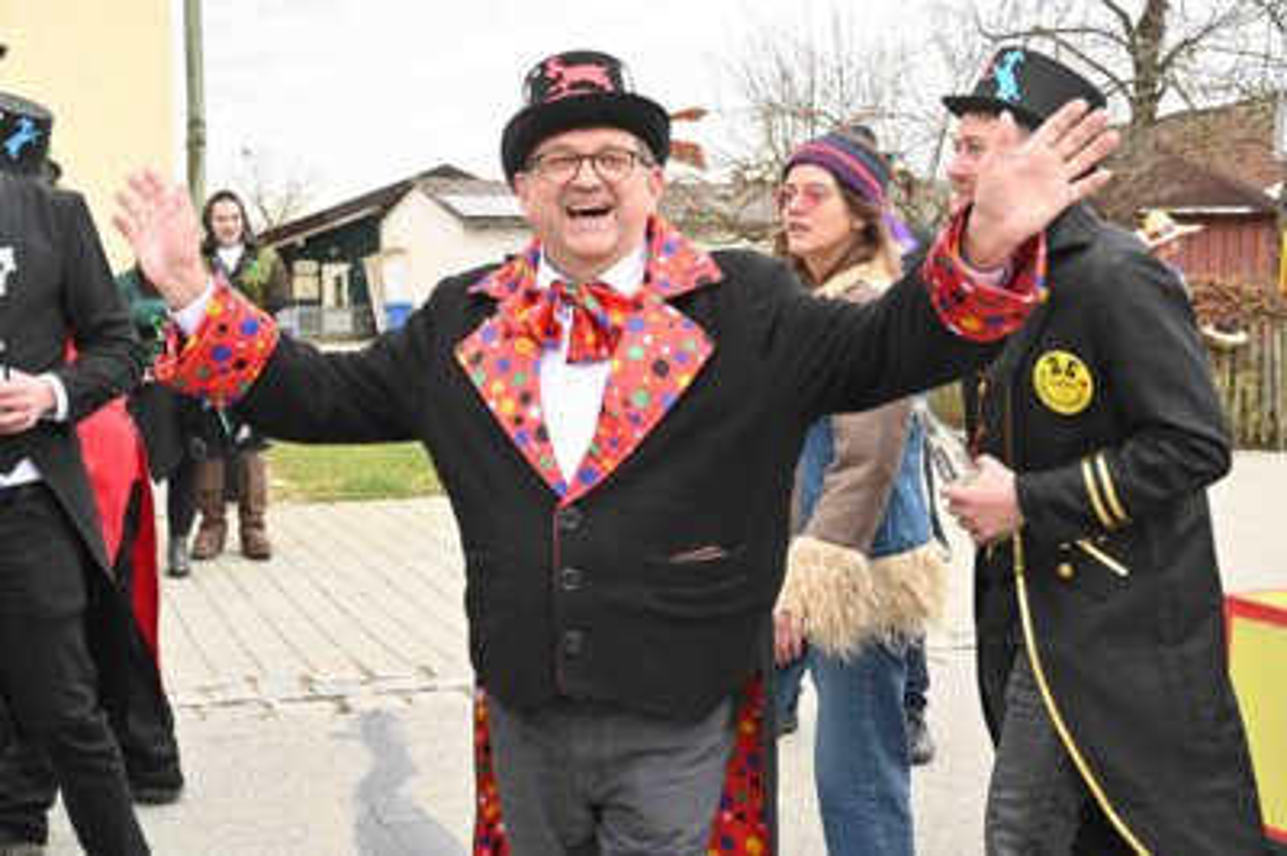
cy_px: 428
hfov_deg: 41.9
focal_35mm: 47
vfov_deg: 28.6
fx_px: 1679
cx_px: 644
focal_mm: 47
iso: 2500
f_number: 10
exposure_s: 1/400
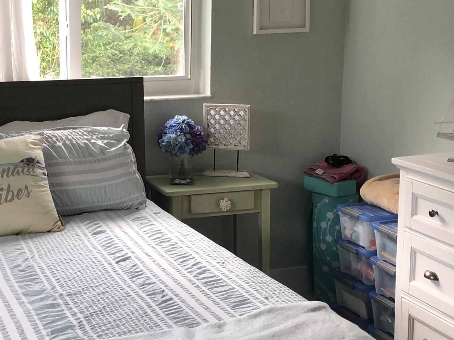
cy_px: 123
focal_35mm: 63
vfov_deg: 23.2
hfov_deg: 30.4
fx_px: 826
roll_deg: -0.1
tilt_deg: -9.6
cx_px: 131
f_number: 1.8
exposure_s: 1/24
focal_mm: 3.99
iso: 40
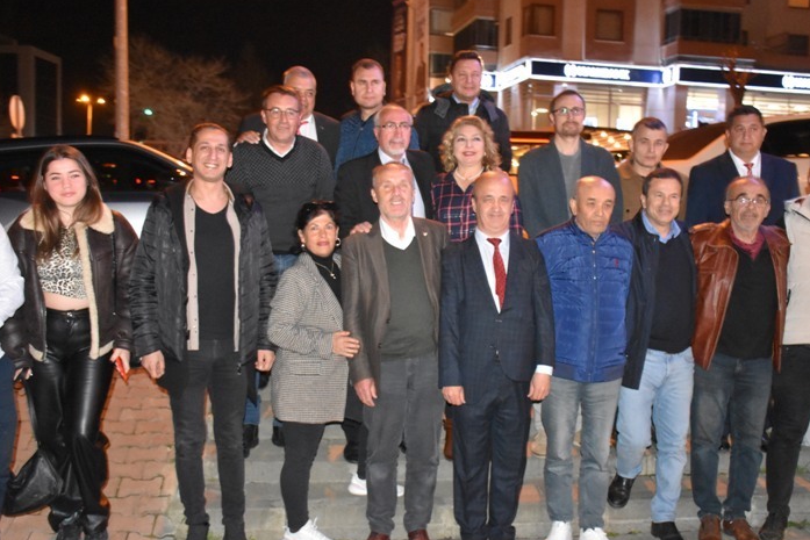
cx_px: 409
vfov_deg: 33.8
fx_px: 891
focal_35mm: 40
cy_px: 267
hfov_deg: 48.9
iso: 6400
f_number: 3.8
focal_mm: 23
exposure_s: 1/60
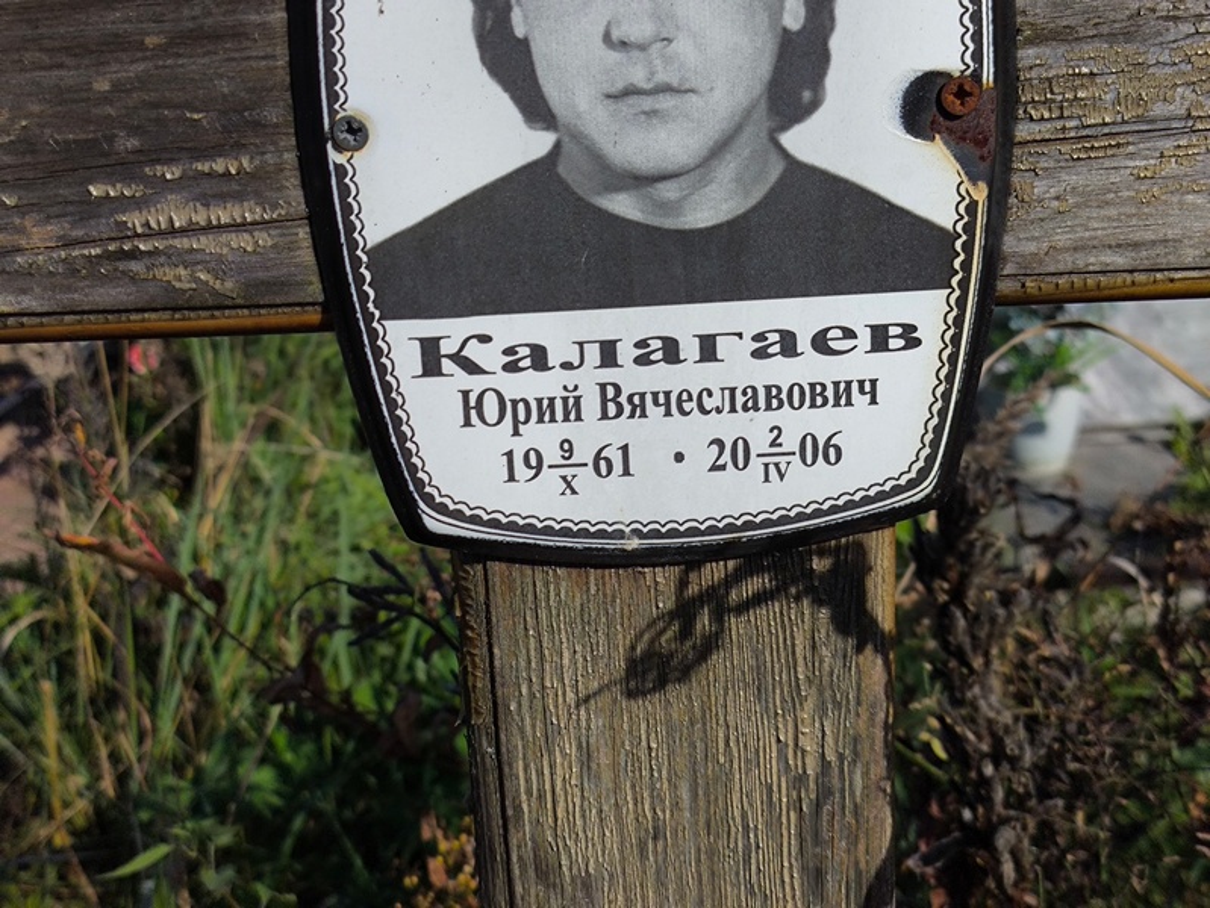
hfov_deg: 38.2
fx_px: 1749
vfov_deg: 29.1
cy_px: 454
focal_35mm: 50
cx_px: 605
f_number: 1.7
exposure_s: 1/3243
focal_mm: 4.71
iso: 50
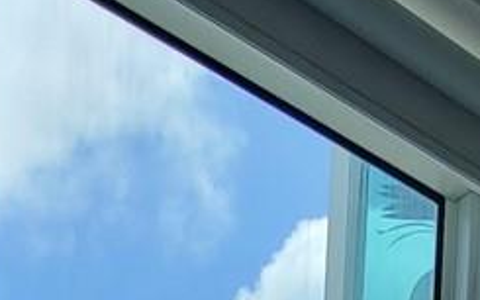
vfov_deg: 9.1
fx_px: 1177
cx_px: 167
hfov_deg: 23.0
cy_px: 1073
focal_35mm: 90
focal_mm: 2.2
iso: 64
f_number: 2.2
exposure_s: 1/1117
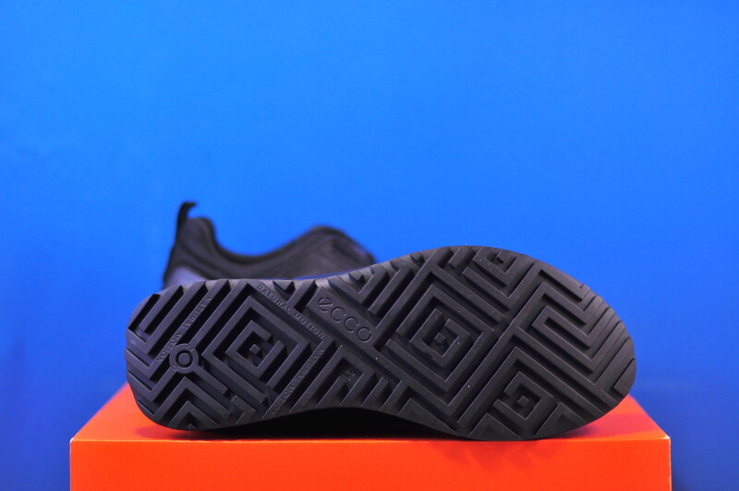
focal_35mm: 75
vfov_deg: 18.1
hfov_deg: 27.0
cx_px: 370
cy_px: 246
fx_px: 1537
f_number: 2
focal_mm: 50
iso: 250
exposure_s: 1/320
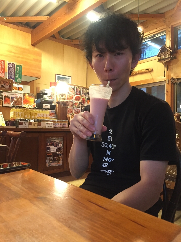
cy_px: 121
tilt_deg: +2.5
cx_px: 90
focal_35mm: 29
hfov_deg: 48.2
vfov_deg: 61.7
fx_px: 202
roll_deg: -0.9
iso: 250
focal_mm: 4.15
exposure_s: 1/17
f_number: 2.2
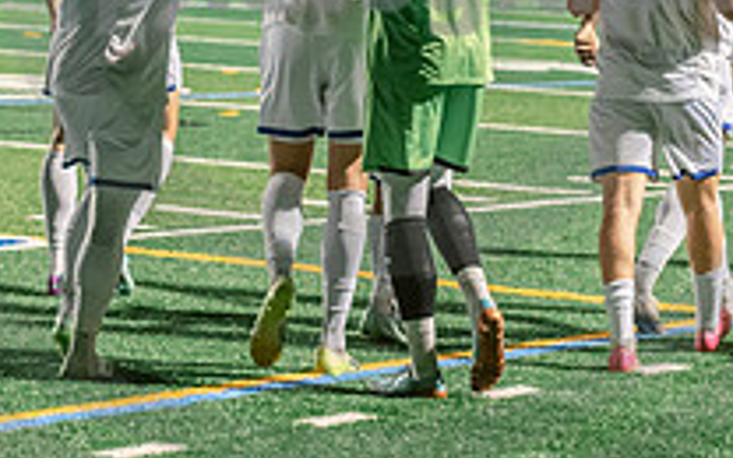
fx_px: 3975
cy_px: -65
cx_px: 342
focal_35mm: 199
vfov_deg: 6.6
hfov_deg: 10.5
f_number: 3.2
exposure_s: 1/320
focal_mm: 70
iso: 2500
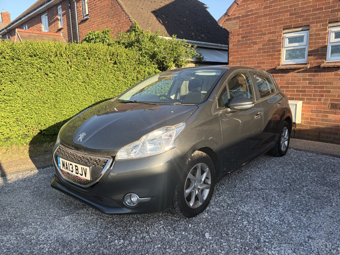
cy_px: 128
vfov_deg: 53.1
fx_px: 255
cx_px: 170
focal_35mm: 26
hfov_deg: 67.3
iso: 64
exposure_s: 1/973
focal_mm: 5.96
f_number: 1.6
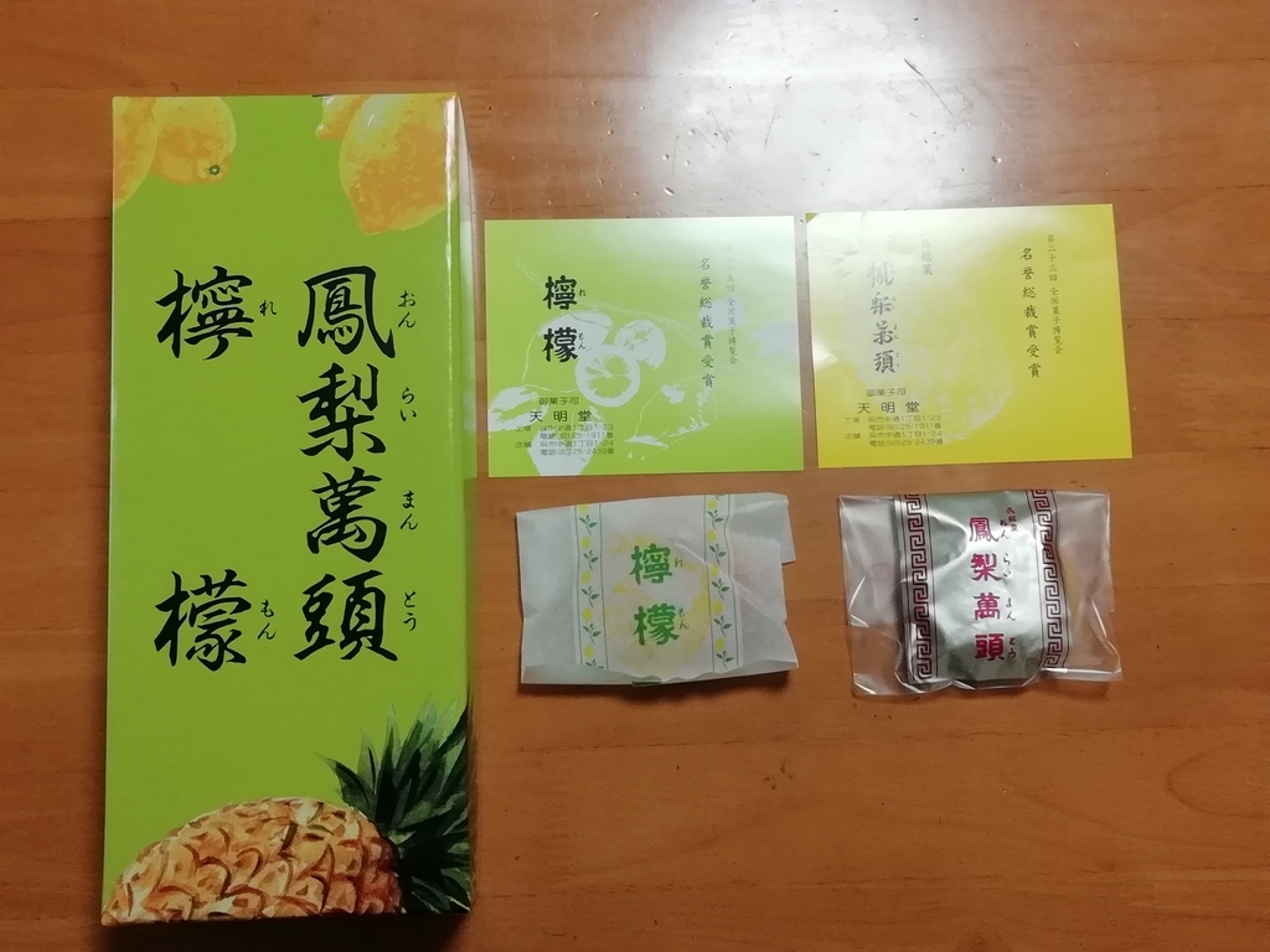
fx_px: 1614
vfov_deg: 32.9
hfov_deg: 42.9
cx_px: 635
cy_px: 476
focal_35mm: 44
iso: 100
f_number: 2.2
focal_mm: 3.46
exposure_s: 1/33.3
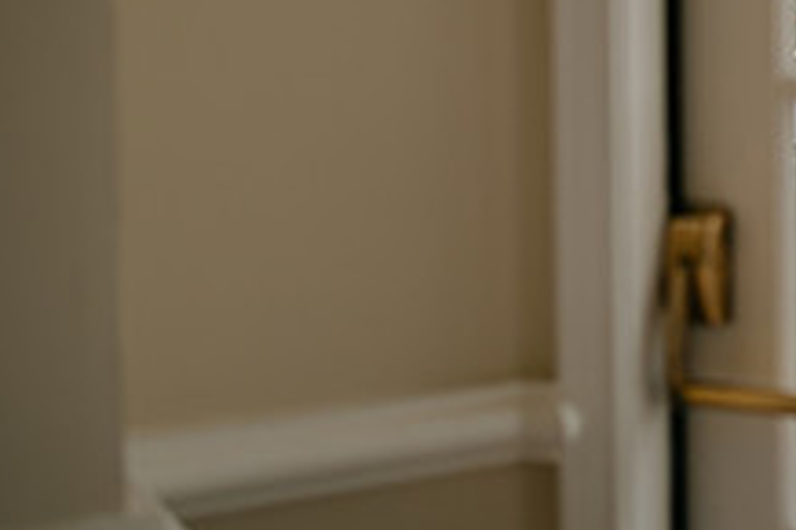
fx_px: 2055
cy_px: -157
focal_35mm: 93
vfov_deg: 14.1
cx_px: 924
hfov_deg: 20.6
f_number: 1.4
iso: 100
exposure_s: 1/2500
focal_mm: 35
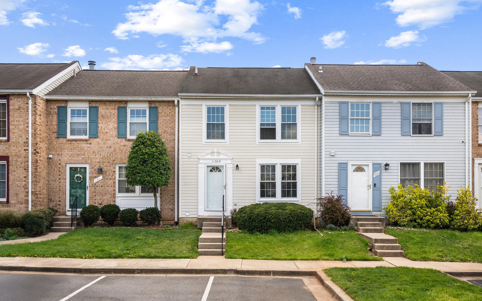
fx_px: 478
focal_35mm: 36
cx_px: 241
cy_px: 162
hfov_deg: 53.5
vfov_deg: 34.9
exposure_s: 1/2000
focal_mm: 35.4
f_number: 2.8
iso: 100
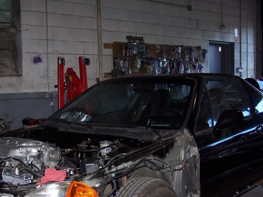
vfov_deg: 25.8
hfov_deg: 34.3
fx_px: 425
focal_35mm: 56
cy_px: 143
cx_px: 114
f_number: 2.8
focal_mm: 6.3
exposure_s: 1/60
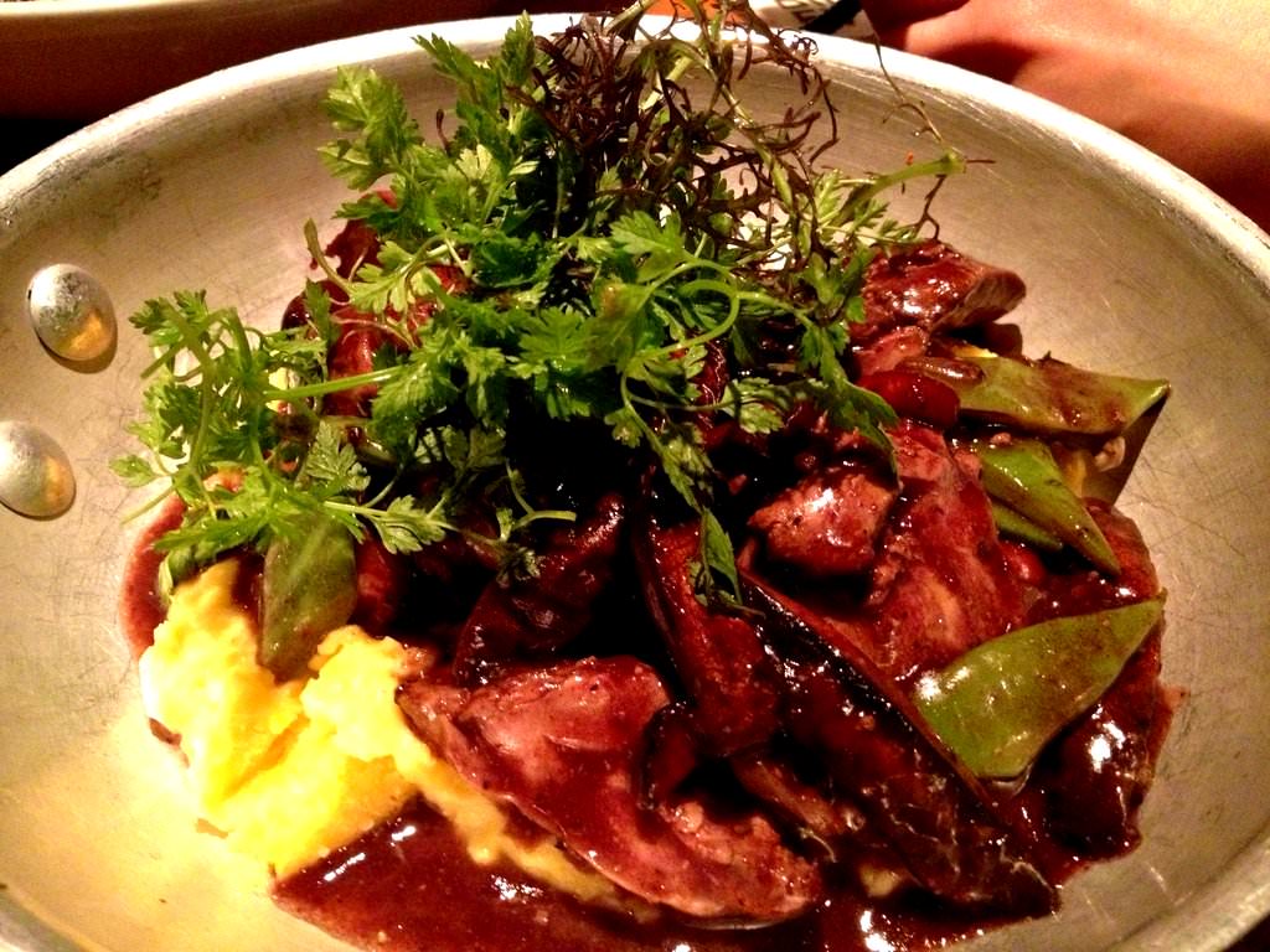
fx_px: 1284
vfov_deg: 40.7
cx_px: 635
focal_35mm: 35
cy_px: 476
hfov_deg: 52.6
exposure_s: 1/15
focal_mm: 4.28
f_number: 2.4
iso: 800
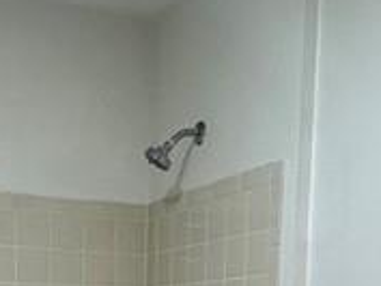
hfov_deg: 24.1
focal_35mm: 81
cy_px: 469
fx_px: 892
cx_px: 149
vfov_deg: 16.2
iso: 200
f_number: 2.2
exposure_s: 1/120
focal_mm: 2.22
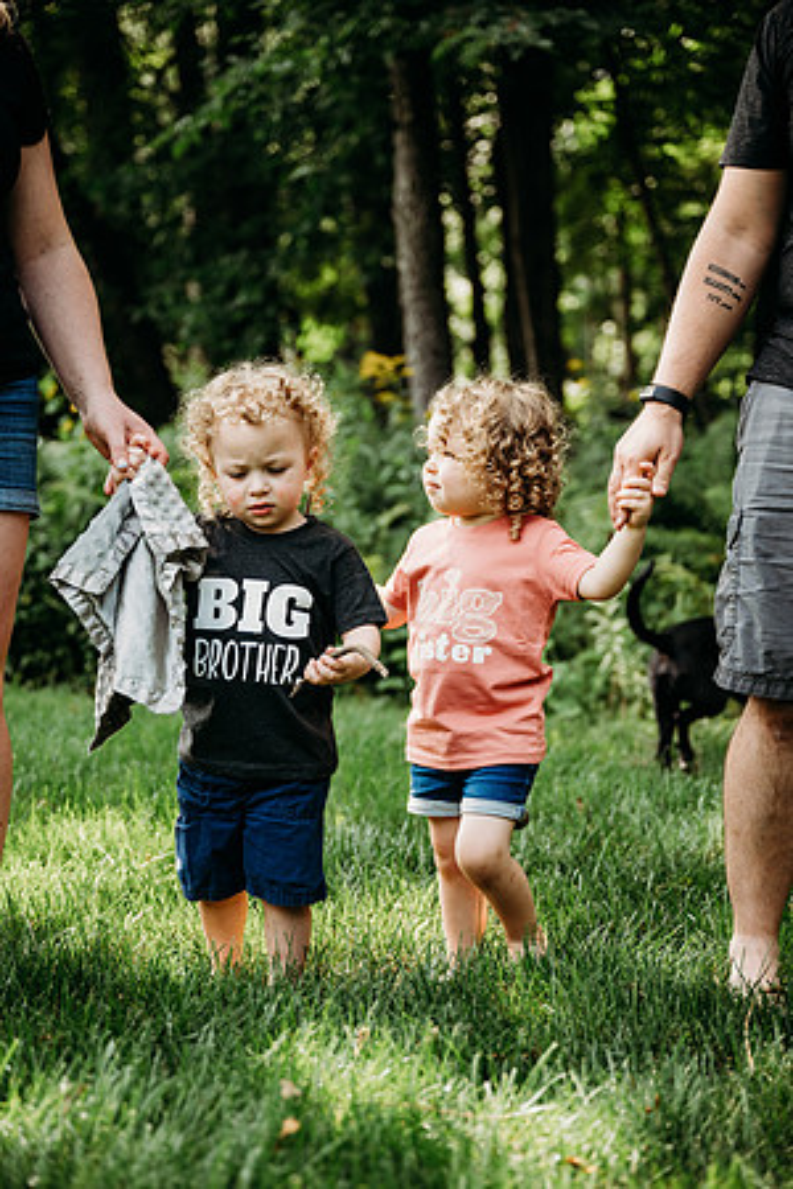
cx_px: 396
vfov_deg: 35.1
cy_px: 594
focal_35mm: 57
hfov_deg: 23.8
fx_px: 1883
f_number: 2.8
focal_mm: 57
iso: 320
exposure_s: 1/640
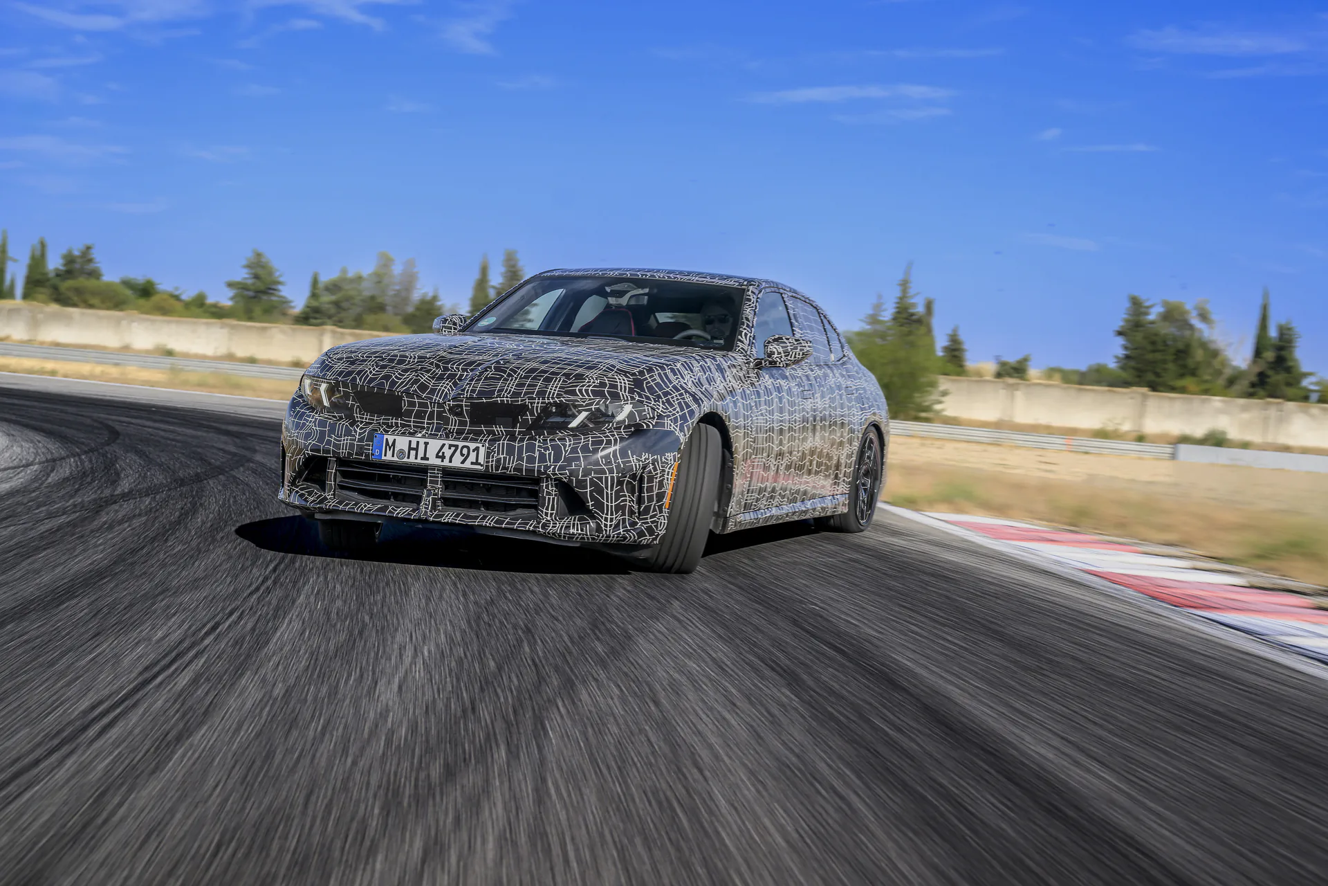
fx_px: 1623
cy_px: 443
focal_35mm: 44
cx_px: 664
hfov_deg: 44.5
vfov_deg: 30.5
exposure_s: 1/100
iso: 64
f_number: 5.6
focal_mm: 44
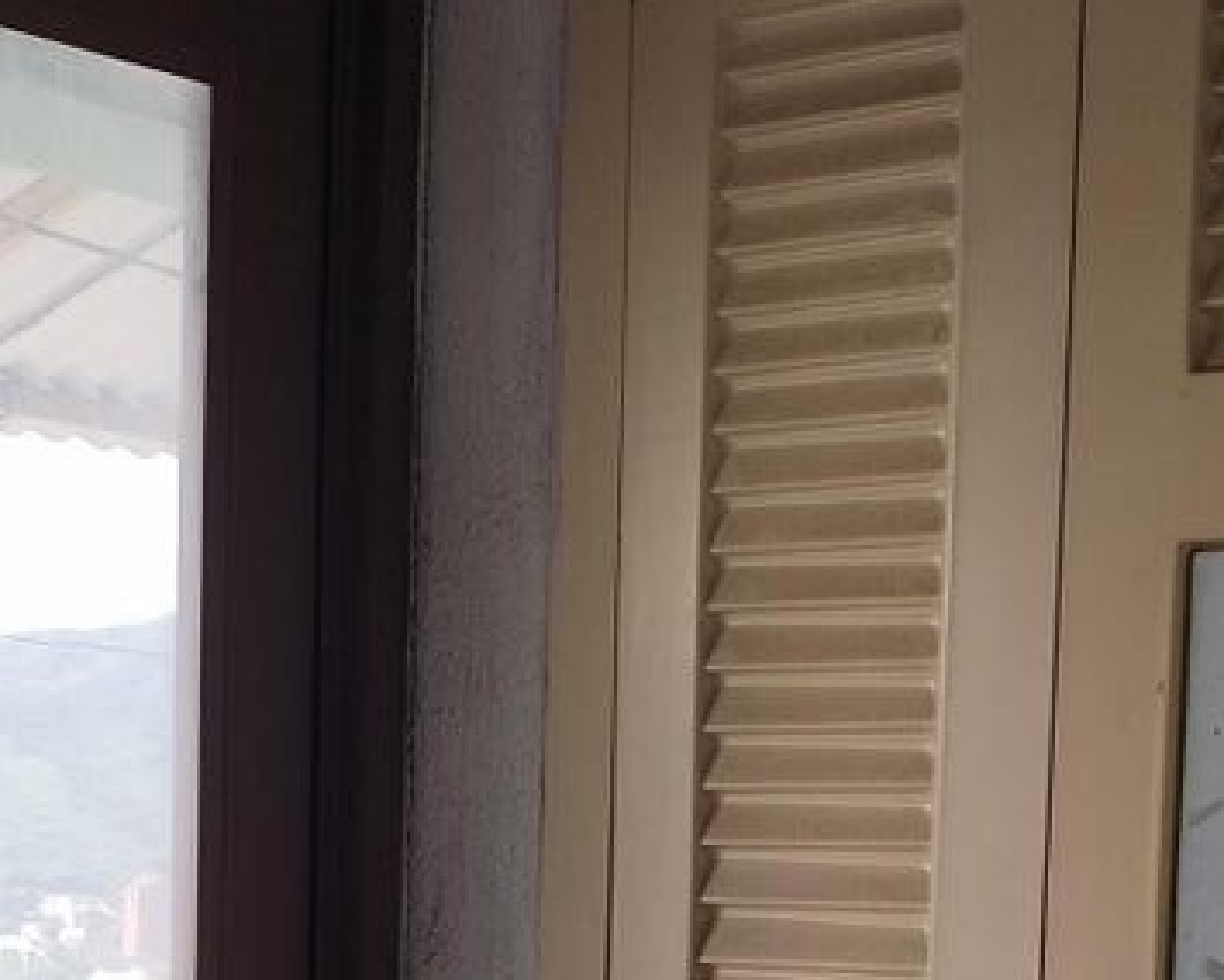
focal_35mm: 109
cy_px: 1177
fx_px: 3949
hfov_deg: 17.6
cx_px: 746
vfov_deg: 13.7
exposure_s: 1/130
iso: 100
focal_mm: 4.75
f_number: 1.8
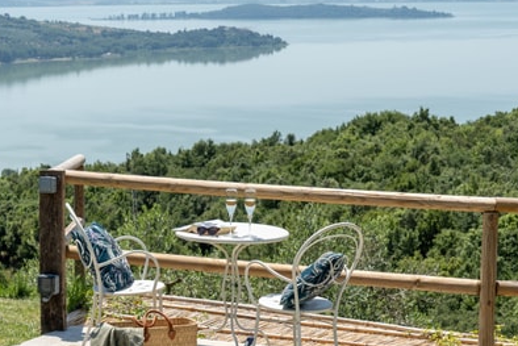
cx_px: 230
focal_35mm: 123
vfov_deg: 11.2
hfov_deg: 16.6
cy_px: 181
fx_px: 1770
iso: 100
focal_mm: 65
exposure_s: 1/250
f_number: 9
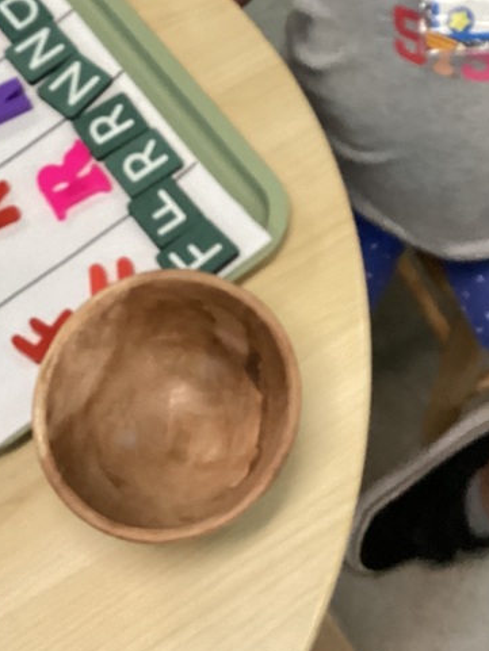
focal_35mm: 66
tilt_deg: -55.9
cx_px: 222
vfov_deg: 27.9
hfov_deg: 22.3
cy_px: 20
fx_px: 1243
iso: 400
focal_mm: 3.3
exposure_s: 1/25
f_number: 2.4
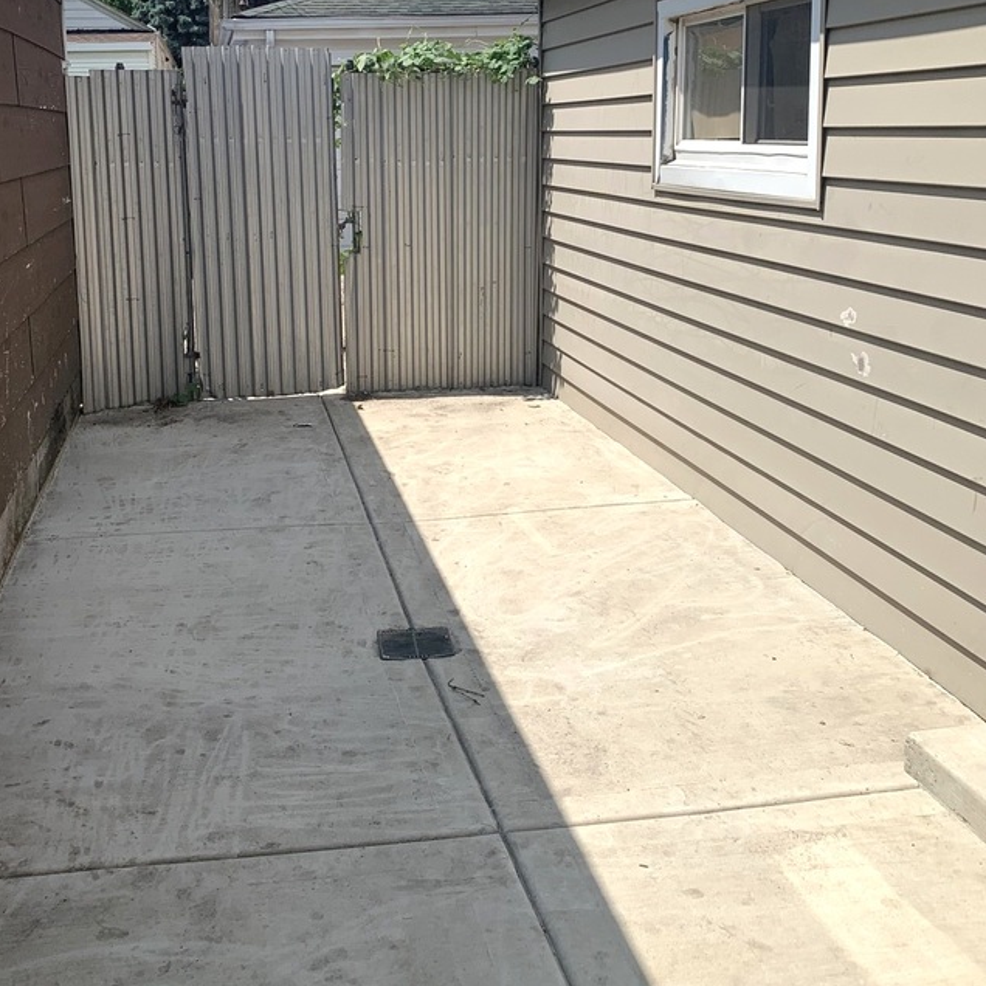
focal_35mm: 39
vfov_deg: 42.3
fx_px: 1257
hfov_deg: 42.6
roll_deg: +1.6
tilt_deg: -9.2
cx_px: 398
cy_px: 336
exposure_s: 1/3521
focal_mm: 4.25
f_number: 1.8
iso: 25
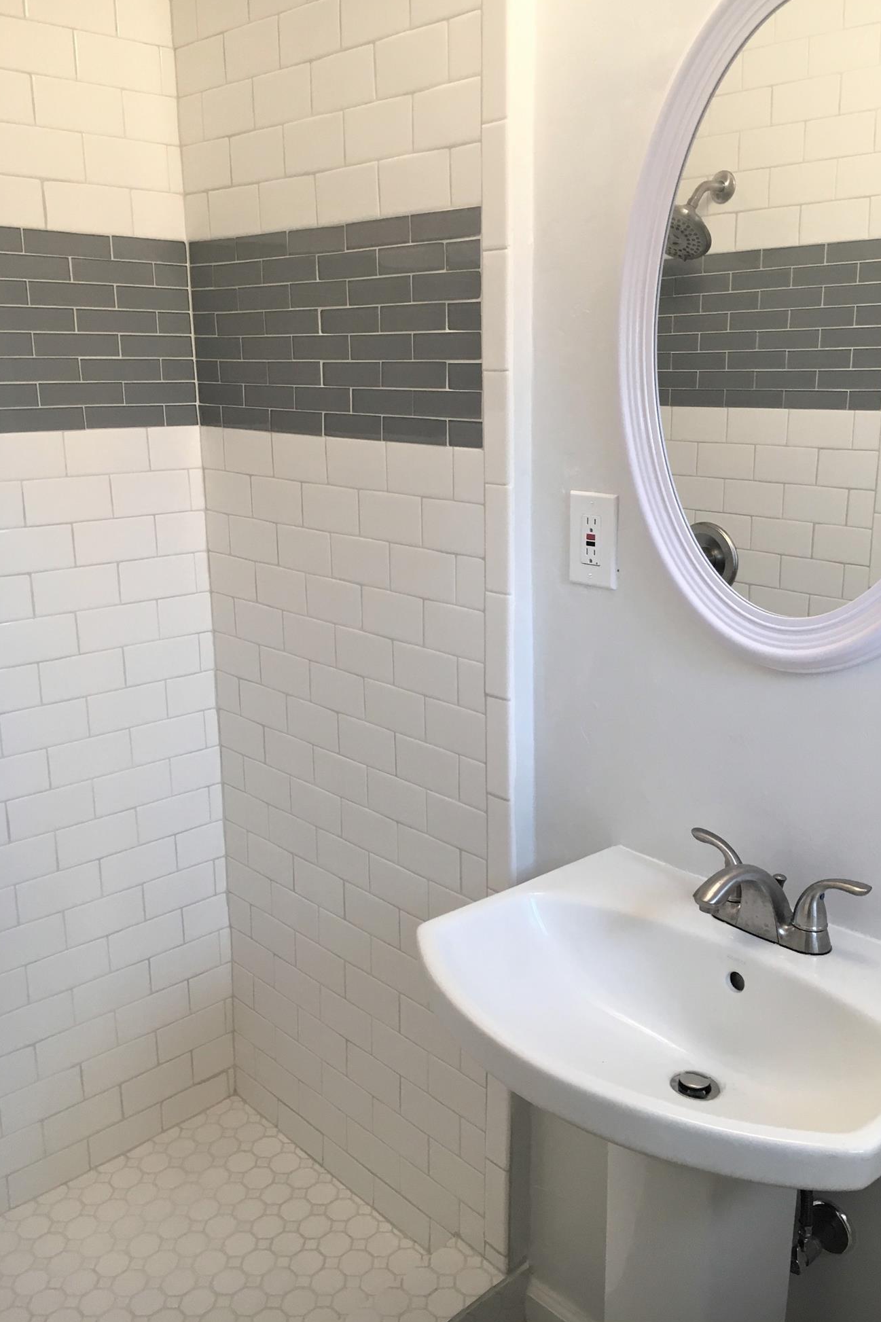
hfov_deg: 42.2
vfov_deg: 60.3
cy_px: 651
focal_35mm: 31
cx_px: 492
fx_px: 1138
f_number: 2.2
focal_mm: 4.15
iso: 25
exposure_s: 1/30
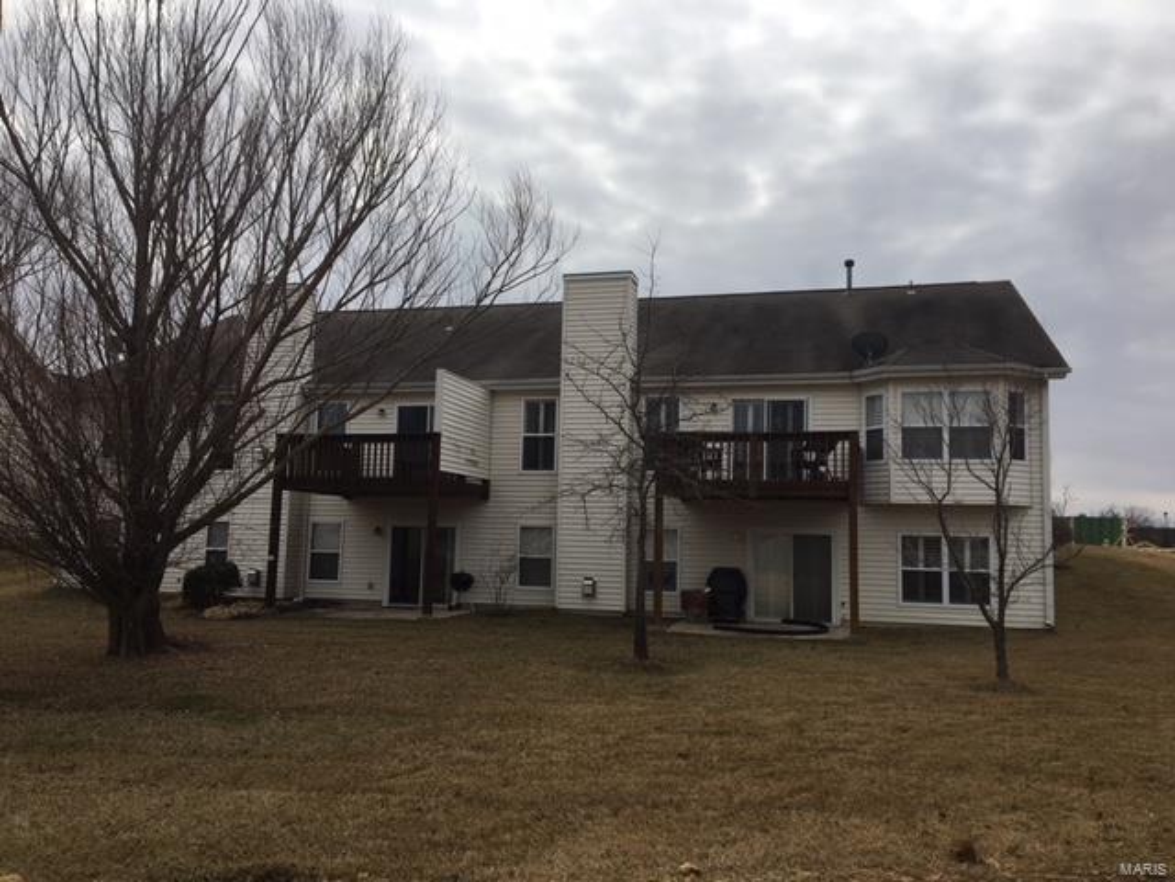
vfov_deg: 48.2
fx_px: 984
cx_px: 588
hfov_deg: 61.7
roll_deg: -1.6
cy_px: 441
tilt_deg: +6.6
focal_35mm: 29
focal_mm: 4.15
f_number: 2.2
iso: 25
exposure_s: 1/2404
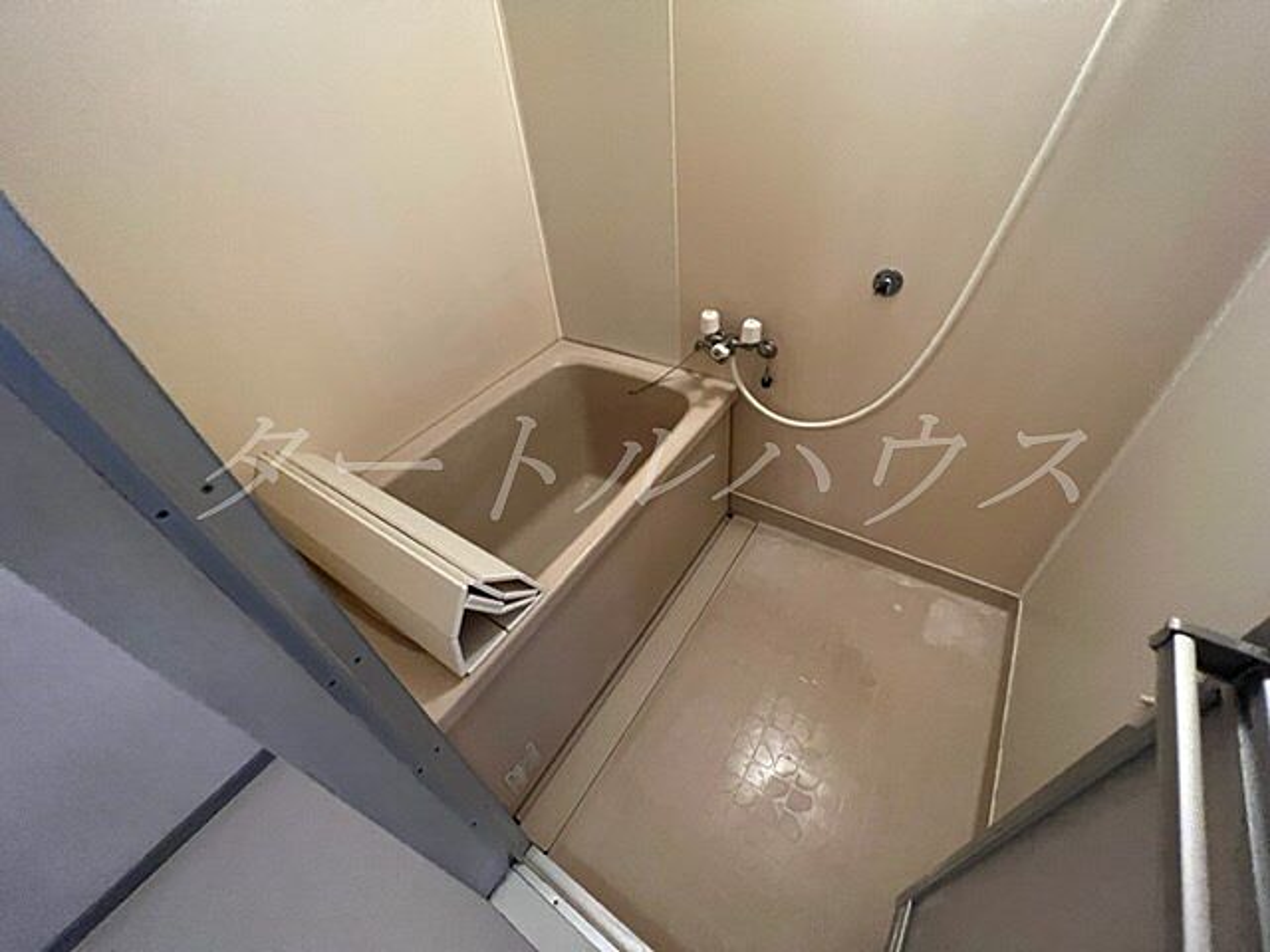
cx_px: 635
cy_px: 476
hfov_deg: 106.2
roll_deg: +5.8
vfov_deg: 89.9
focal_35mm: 13
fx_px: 477
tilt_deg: -40.3
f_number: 1.8
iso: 640
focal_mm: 1.57
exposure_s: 1/60
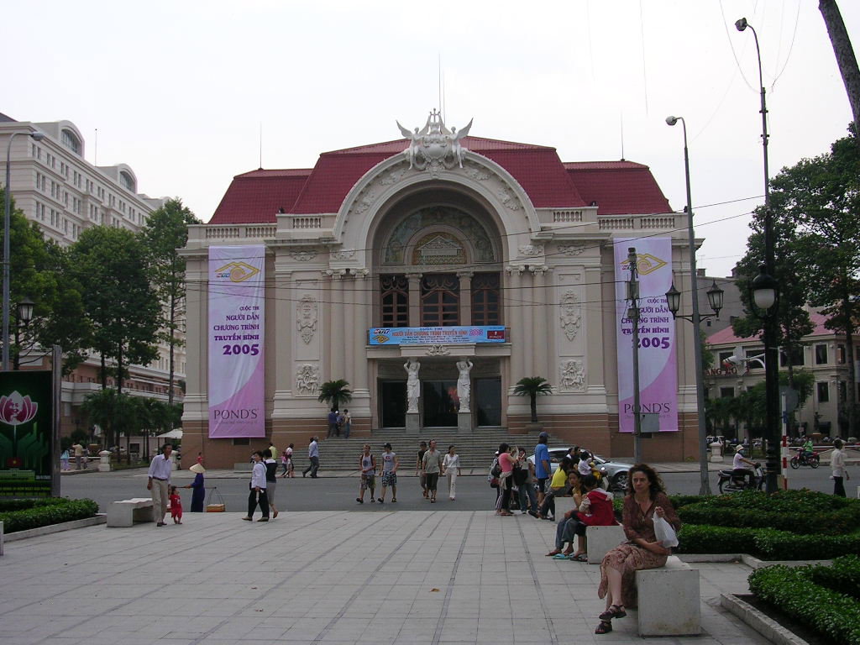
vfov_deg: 29.7
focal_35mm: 49
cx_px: 430
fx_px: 1217
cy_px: 322
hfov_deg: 38.9
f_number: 3.1
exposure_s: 1/196
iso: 50
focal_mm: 7.5
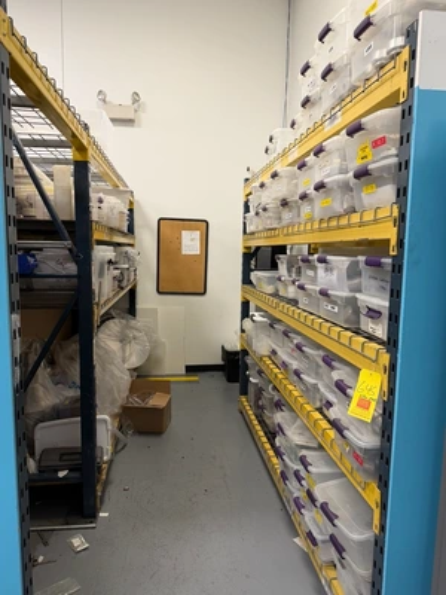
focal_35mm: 24
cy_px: 298
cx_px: 223
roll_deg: -1.8
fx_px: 412
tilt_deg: -6.7
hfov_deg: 56.8
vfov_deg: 71.6
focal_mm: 6.76
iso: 160
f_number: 1.78
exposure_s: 1/60
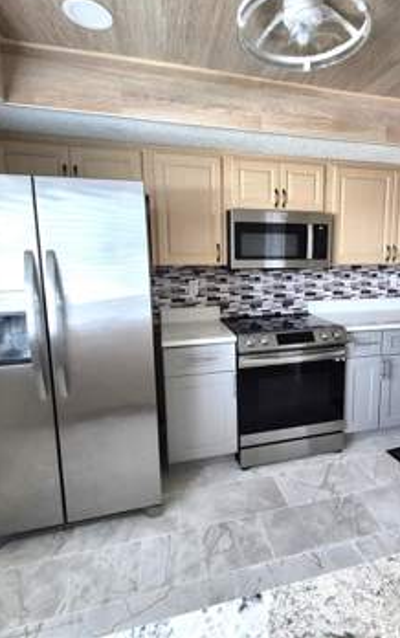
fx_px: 331
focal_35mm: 19
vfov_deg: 87.9
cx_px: 259
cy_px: 310
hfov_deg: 61.1
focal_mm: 1.74
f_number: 2.2
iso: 500
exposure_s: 1/60
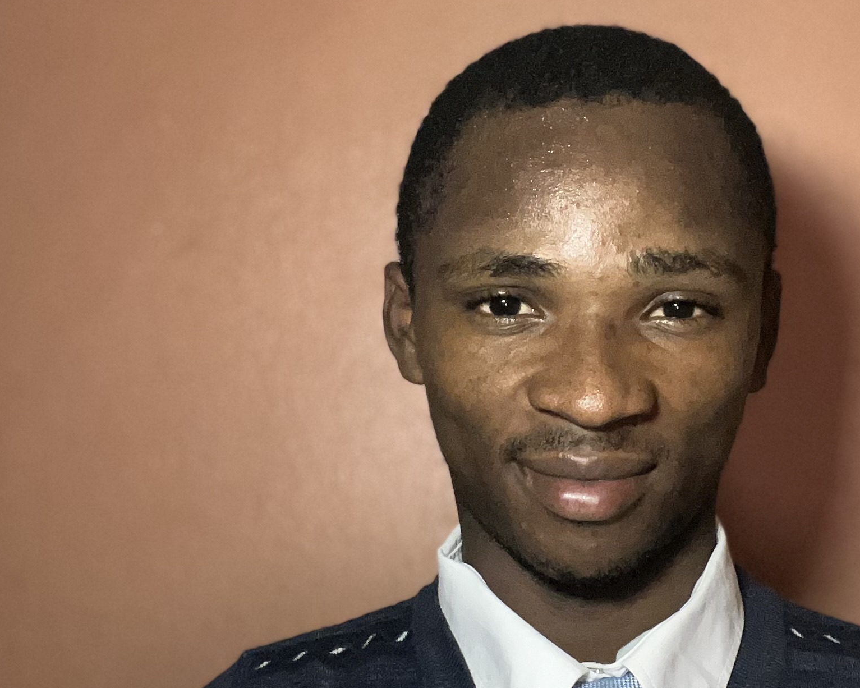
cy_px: 366
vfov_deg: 25.8
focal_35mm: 59
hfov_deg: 31.7
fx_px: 1502
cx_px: 571
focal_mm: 2.71
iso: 640
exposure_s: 1/30
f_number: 2.2
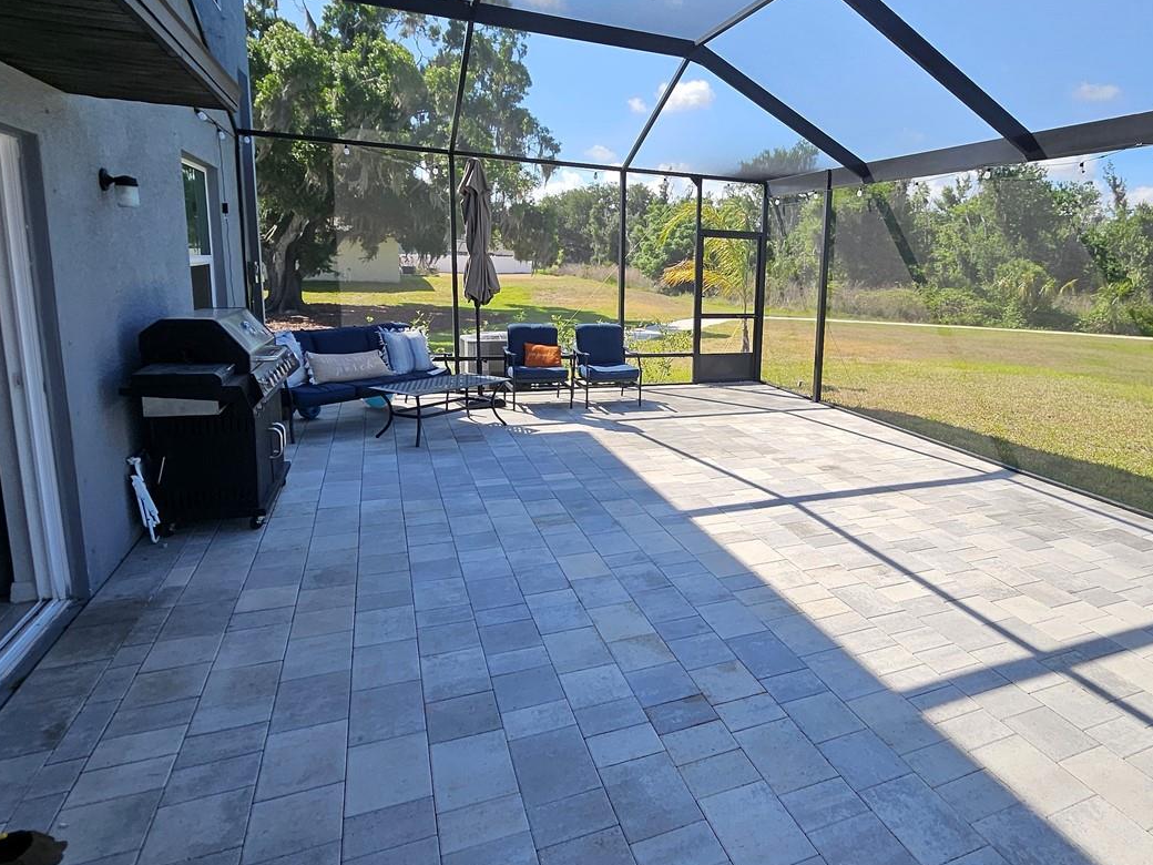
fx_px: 666
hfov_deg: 80.3
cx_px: 717
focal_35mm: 20
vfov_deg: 65.8
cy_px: 385
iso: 32
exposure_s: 1/449
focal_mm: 1.7
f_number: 2.2
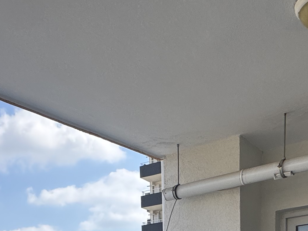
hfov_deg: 35.2
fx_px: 481
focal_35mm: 54
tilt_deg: -7.1
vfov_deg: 21.0
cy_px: 382
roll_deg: +1.8
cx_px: 106
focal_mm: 2.22
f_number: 2.2
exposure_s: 1/1506
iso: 50
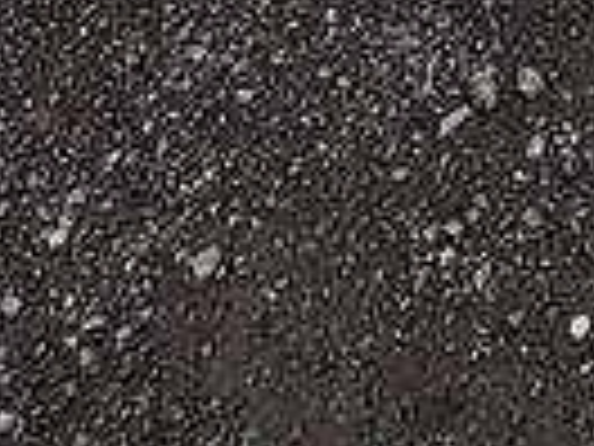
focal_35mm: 95
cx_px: 747
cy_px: -1014
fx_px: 1630
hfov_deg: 19.3
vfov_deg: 10.0
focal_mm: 2.22
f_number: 2.2
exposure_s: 1/2083
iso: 40
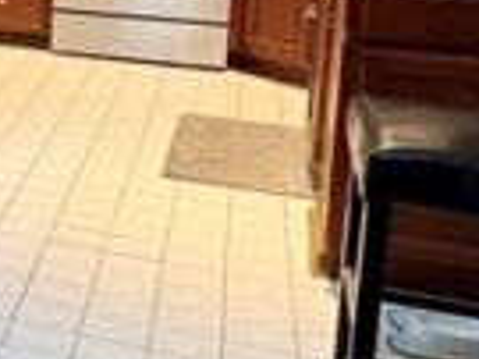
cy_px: -39
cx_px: -483
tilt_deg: -8.6
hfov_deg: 17.2
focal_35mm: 83
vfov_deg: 17.2
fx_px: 1147
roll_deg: +0.7
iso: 400
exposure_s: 1/60
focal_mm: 2.22
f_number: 2.2
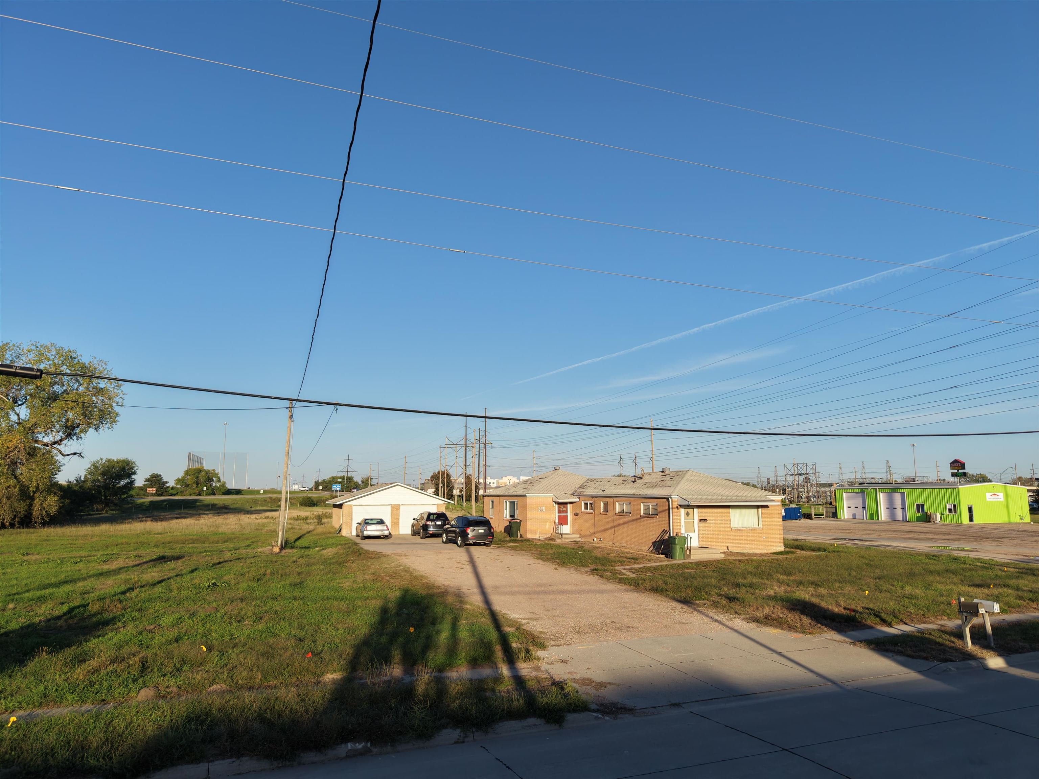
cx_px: 520
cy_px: 390
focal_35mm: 24
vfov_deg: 56.8
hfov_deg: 71.6
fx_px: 720
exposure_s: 1/4000
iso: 200
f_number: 1.8
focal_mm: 8.67
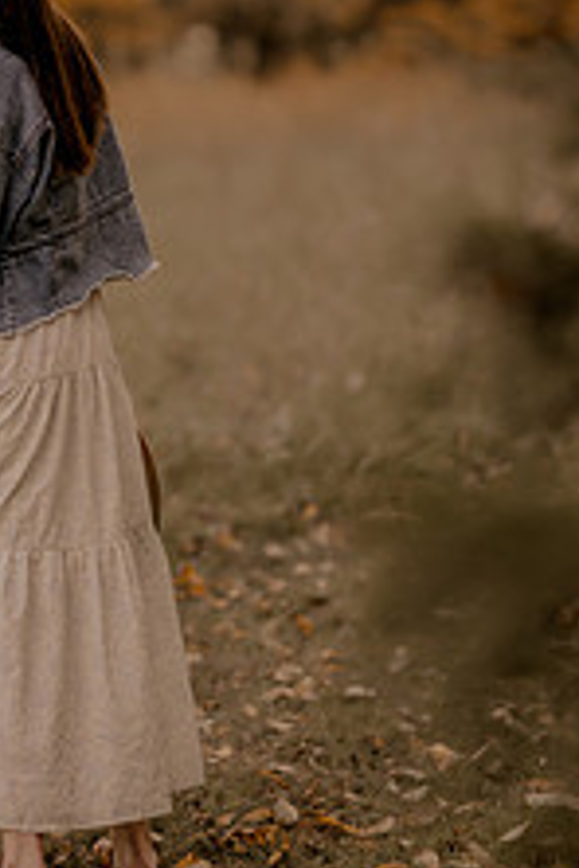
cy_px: 242
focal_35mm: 172
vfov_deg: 11.9
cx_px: 39
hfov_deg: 8.0
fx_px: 4149
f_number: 1.4
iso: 200
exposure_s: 1/2000
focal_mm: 85
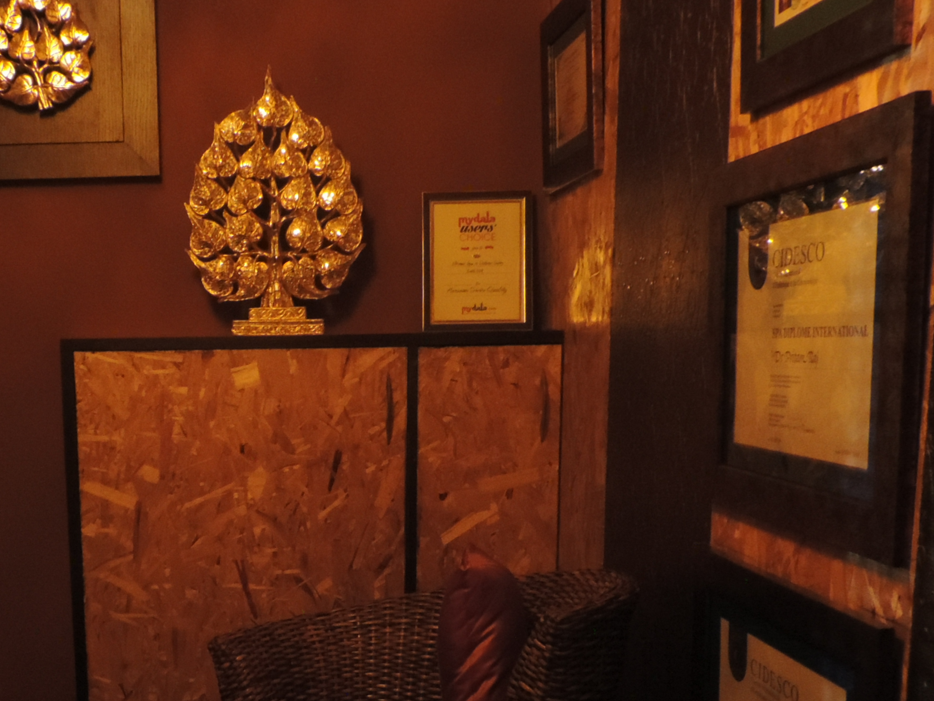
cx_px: 265
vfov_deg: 31.1
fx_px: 1214
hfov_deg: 41.2
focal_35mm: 45
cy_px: 596
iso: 1600
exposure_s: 1/15
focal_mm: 4.3
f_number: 3
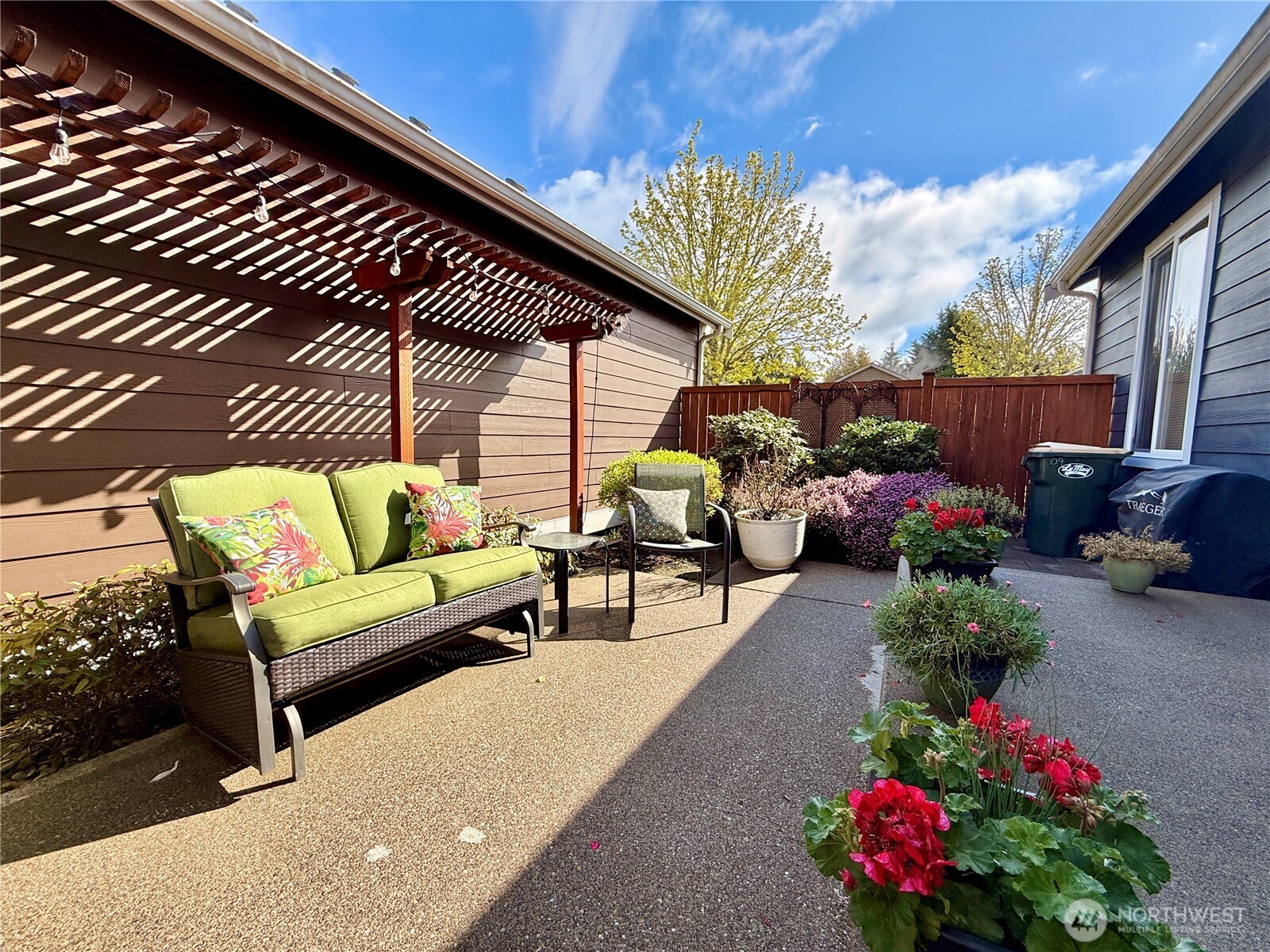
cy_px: 476
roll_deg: -2.1
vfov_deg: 85.7
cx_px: 635
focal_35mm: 14
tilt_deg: -5.0
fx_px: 514
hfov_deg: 102.1
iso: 50
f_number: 2.2
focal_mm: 2.22
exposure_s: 1/970
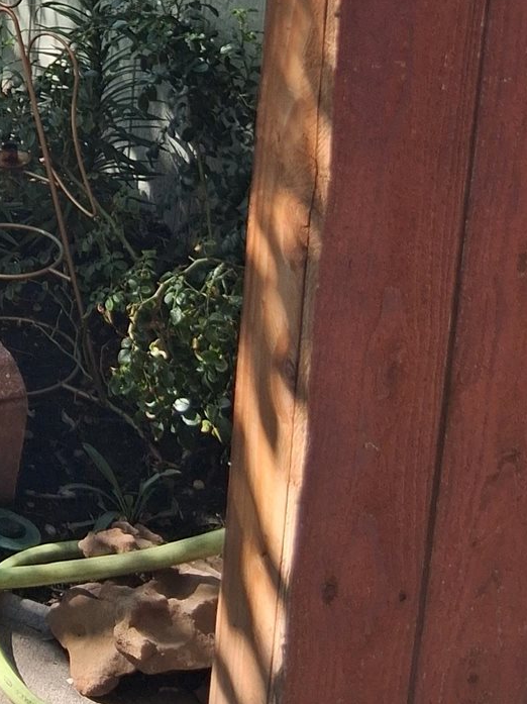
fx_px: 1747
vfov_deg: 20.5
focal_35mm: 86
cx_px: -182
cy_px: -247
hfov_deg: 16.1
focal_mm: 3.98
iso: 25
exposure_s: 1/190
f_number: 1.8
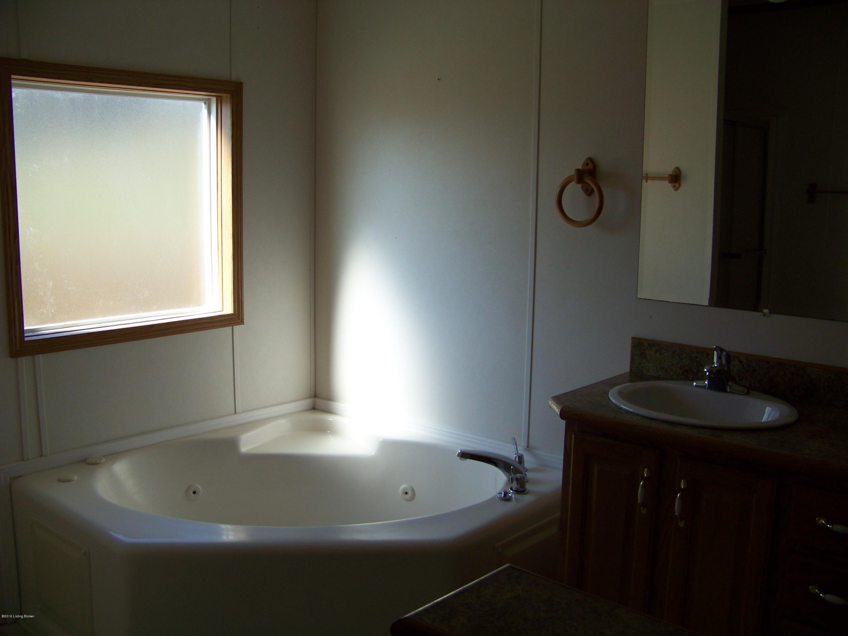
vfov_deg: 39.7
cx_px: 424
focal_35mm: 36
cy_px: 318
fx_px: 882
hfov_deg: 51.4
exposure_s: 1/250
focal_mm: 5.85
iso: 69
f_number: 2.8
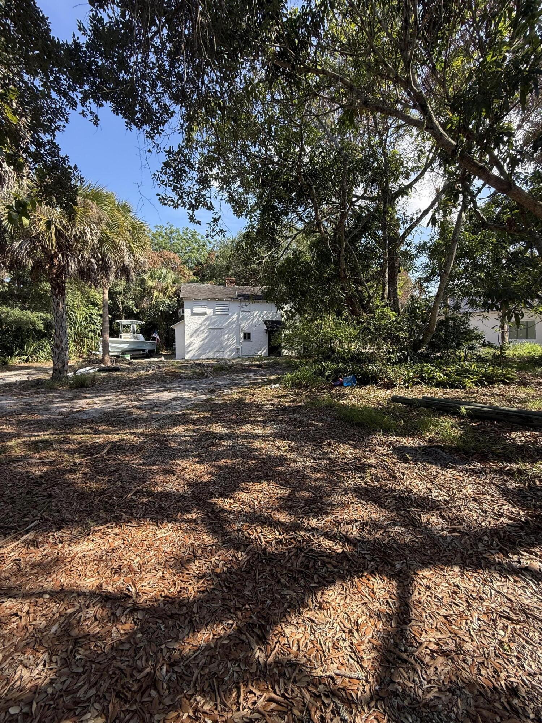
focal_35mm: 14
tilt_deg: -2.9
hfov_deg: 85.7
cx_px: 271
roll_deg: -0.3
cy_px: 362
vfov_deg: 102.1
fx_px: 292
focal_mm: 2.22
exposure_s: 1/502
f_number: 2.2
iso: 64
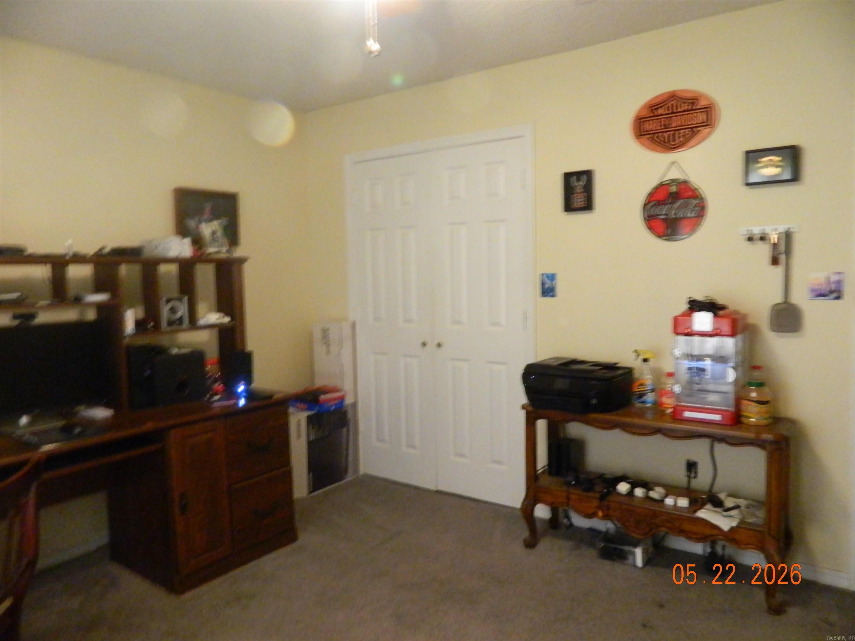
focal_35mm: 25
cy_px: 320
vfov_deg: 54.9
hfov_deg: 69.4
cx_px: 428
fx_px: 617
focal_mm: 4.5
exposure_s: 1/10
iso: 640
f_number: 3.1
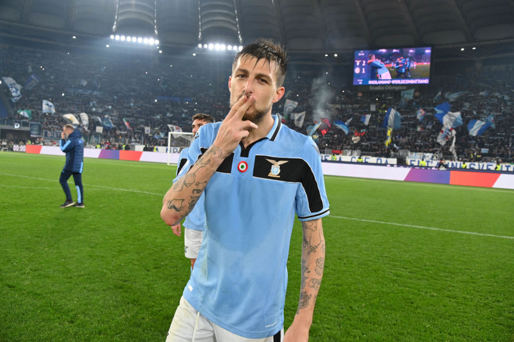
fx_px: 428
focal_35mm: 30
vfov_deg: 43.5
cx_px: 257
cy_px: 171
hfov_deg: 62.0
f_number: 4
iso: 1250
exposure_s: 1/640
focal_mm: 30
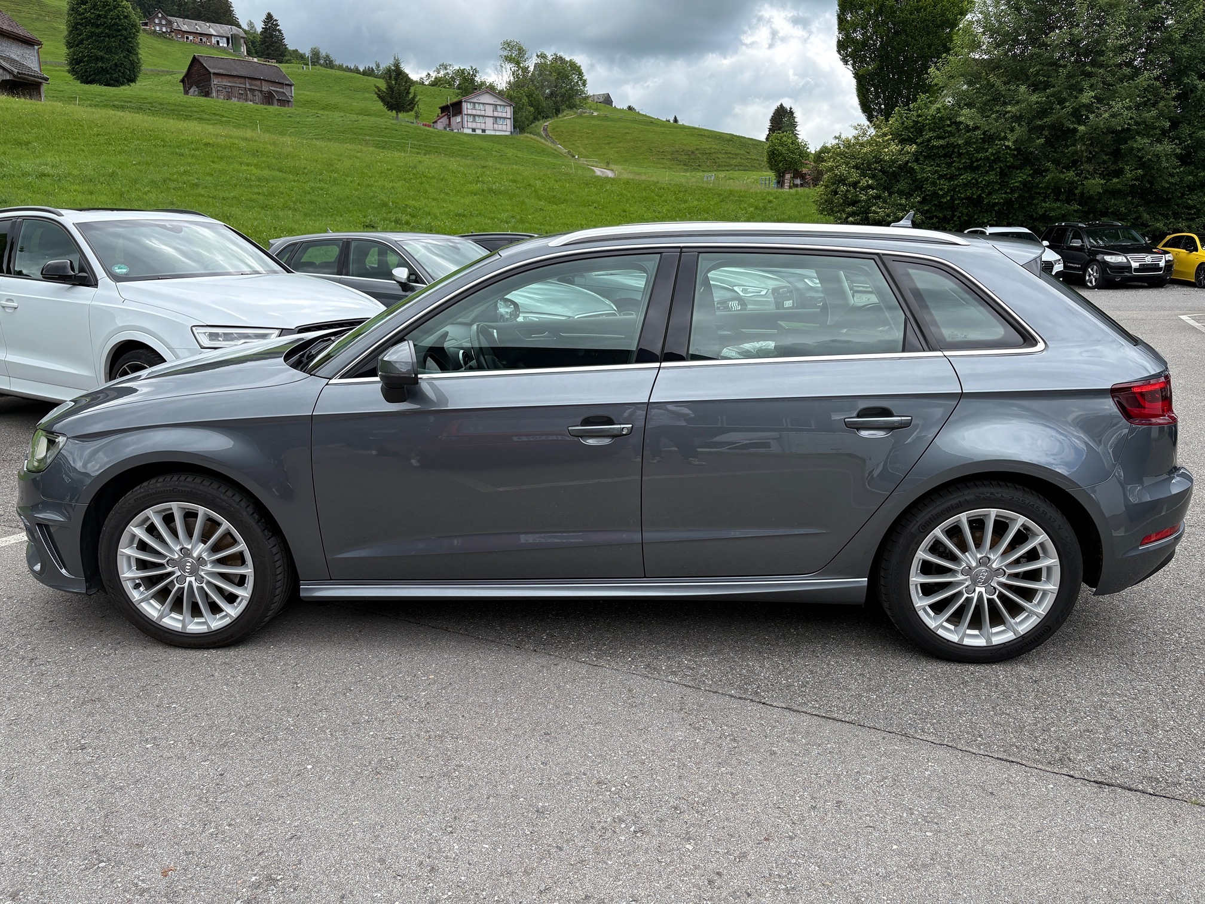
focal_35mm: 26
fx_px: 905
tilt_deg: -12.0
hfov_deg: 67.3
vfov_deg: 53.1
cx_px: 602
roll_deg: +0.2
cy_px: 452
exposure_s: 1/1263
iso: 50
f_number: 1.6
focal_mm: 5.96
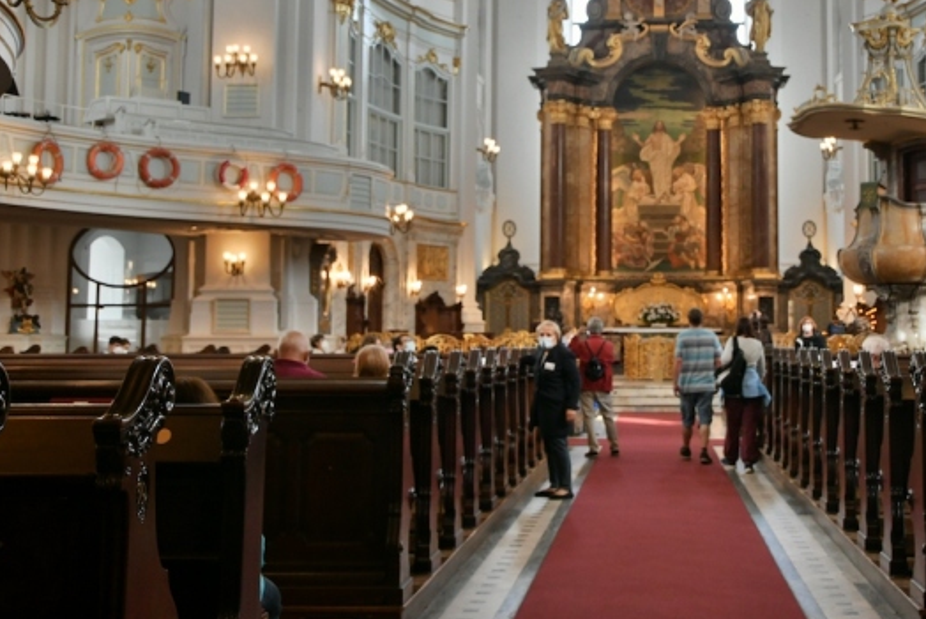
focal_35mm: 55
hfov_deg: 35.8
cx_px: 633
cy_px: 161
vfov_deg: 24.4
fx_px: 1415
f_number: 5
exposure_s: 1/100
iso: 2000
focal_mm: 24
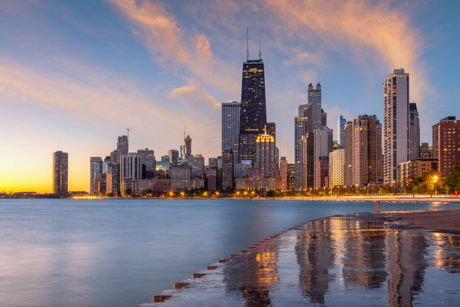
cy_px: 154
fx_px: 537
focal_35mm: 42
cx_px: 230
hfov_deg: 46.4
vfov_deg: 31.9
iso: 64
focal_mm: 42
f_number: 11
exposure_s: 2
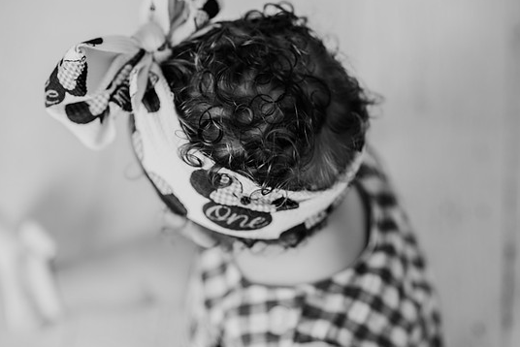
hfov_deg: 22.1
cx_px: 256
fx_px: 1330
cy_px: 174
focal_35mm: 92
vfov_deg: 14.9
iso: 100
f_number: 2.8
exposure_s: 1/160
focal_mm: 85
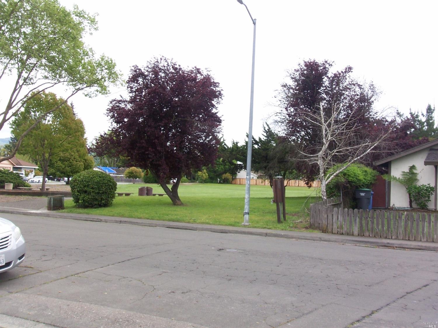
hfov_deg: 47.9
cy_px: 164
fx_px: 493
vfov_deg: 36.8
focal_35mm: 39
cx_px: 219
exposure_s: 1/60
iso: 80
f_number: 3.9
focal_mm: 6.4
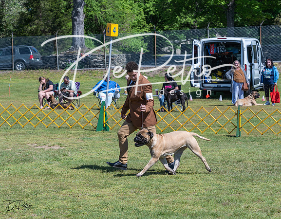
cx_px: 142
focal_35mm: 109
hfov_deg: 17.9
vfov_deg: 14.0
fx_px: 894
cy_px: 108
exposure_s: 1/640
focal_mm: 90
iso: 160
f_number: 6.3
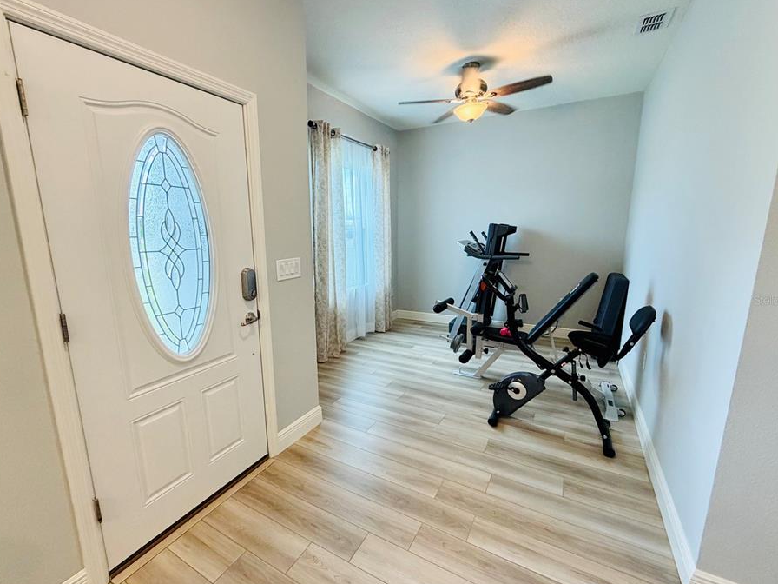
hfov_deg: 94.4
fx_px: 360
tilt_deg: -11.1
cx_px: 362
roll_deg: +1.0
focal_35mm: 16
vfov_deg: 78.1
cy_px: 300
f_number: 2.2
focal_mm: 2.22
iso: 250
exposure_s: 1/120
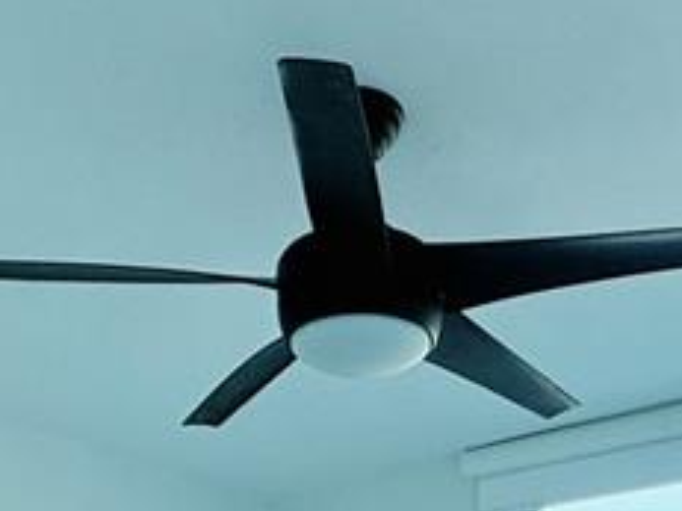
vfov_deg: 18.6
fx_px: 1221
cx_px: 446
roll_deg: +0.6
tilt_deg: -3.5
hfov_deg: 31.0
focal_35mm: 62
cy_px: 913
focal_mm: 2.22
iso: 80
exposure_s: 1/99
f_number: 2.2
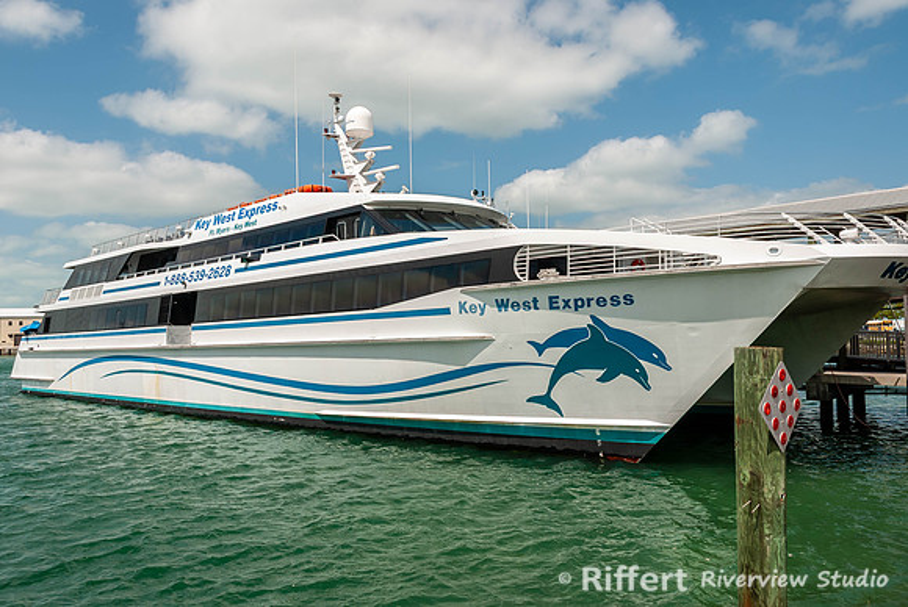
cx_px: 454
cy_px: 304
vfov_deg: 46.8
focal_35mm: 28
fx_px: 702
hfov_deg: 65.8
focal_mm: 18
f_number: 9
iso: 100
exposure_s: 1/320
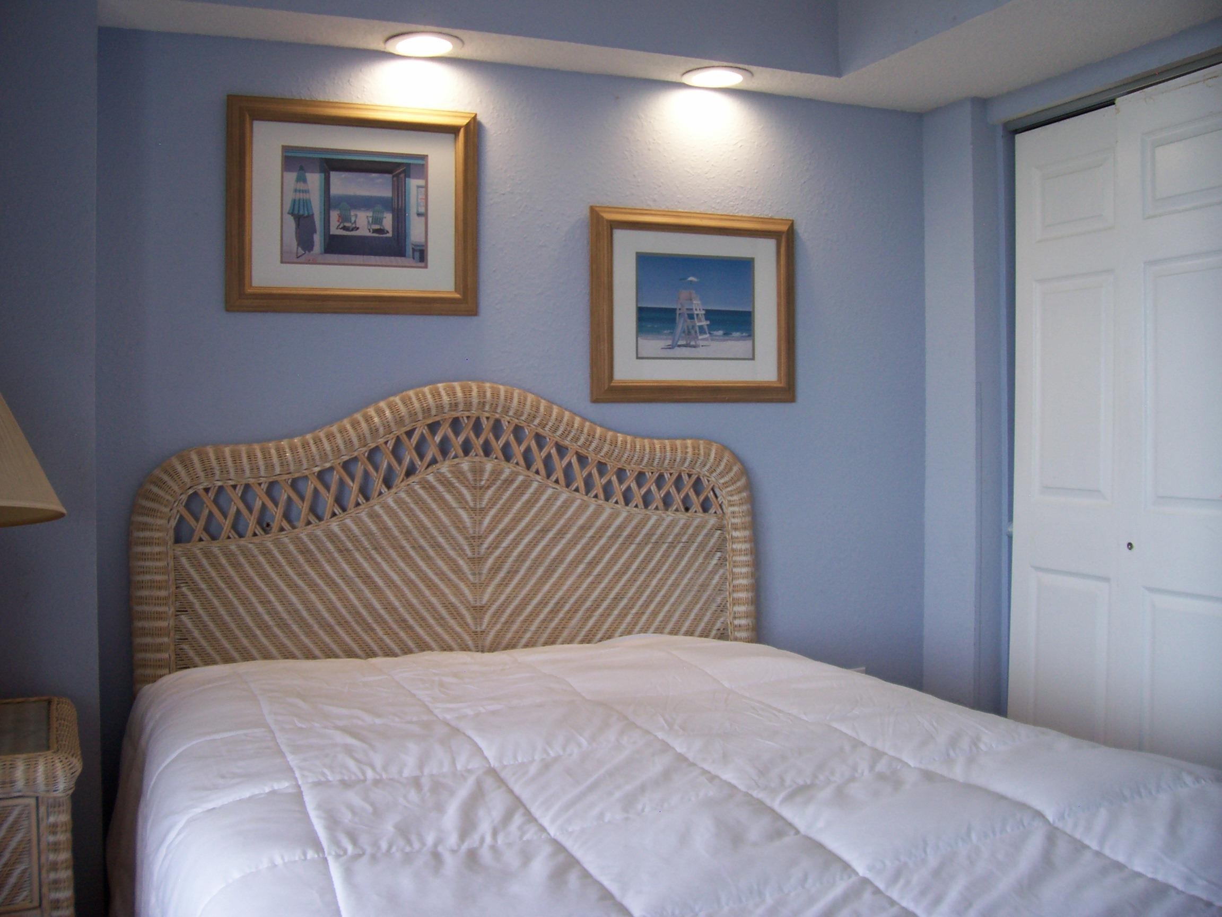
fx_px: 1200
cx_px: 611
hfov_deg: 54.0
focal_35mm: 34
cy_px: 458
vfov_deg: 41.8
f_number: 2.7
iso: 80
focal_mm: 5.6
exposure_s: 1/74.2
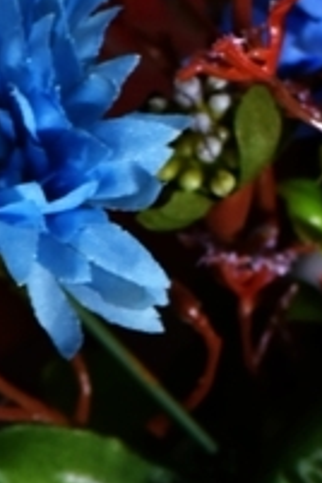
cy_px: 560
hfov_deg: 4.3
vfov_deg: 6.5
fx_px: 4199
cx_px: -497
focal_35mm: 313
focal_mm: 35
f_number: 4
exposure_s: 1/60
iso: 500
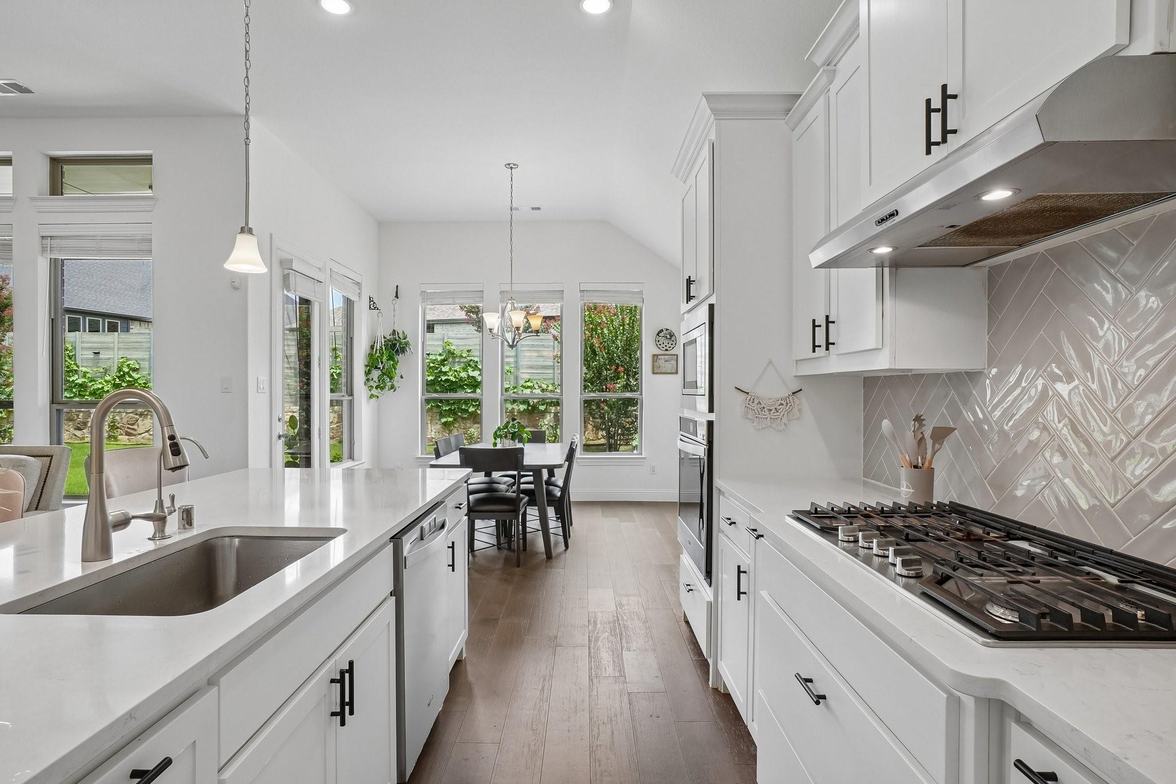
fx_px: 588
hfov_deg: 90.0
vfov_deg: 67.4
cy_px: 392
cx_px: 588
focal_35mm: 18
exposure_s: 1/60
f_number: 8
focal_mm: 12
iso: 400
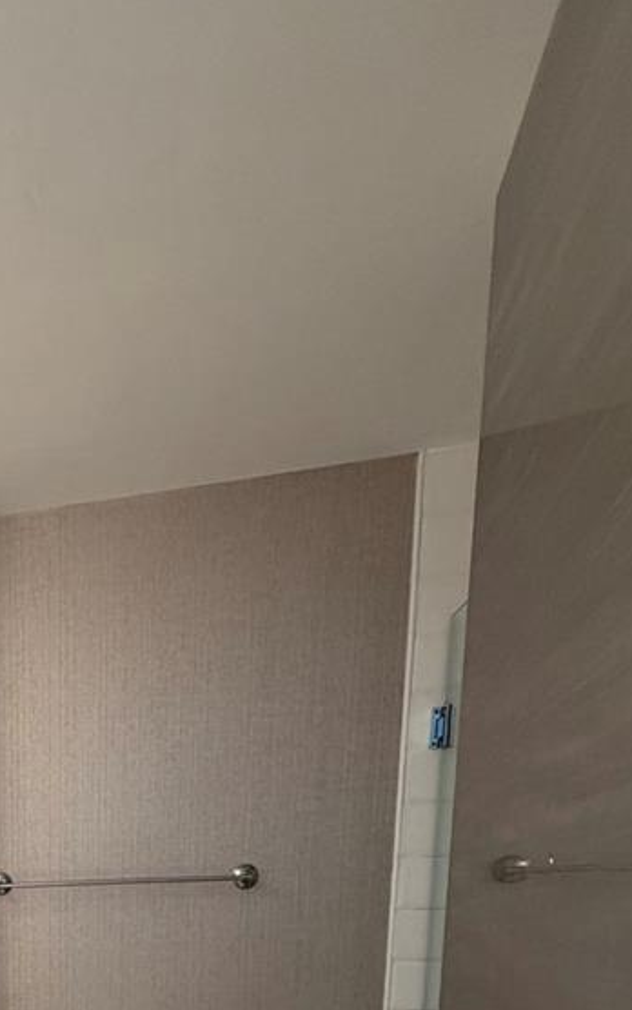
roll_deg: +2.4
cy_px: 1041
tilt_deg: -11.1
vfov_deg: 47.7
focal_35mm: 32
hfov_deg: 34.2
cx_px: -64
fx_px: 881
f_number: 2.2
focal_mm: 2.22
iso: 250
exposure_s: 1/60
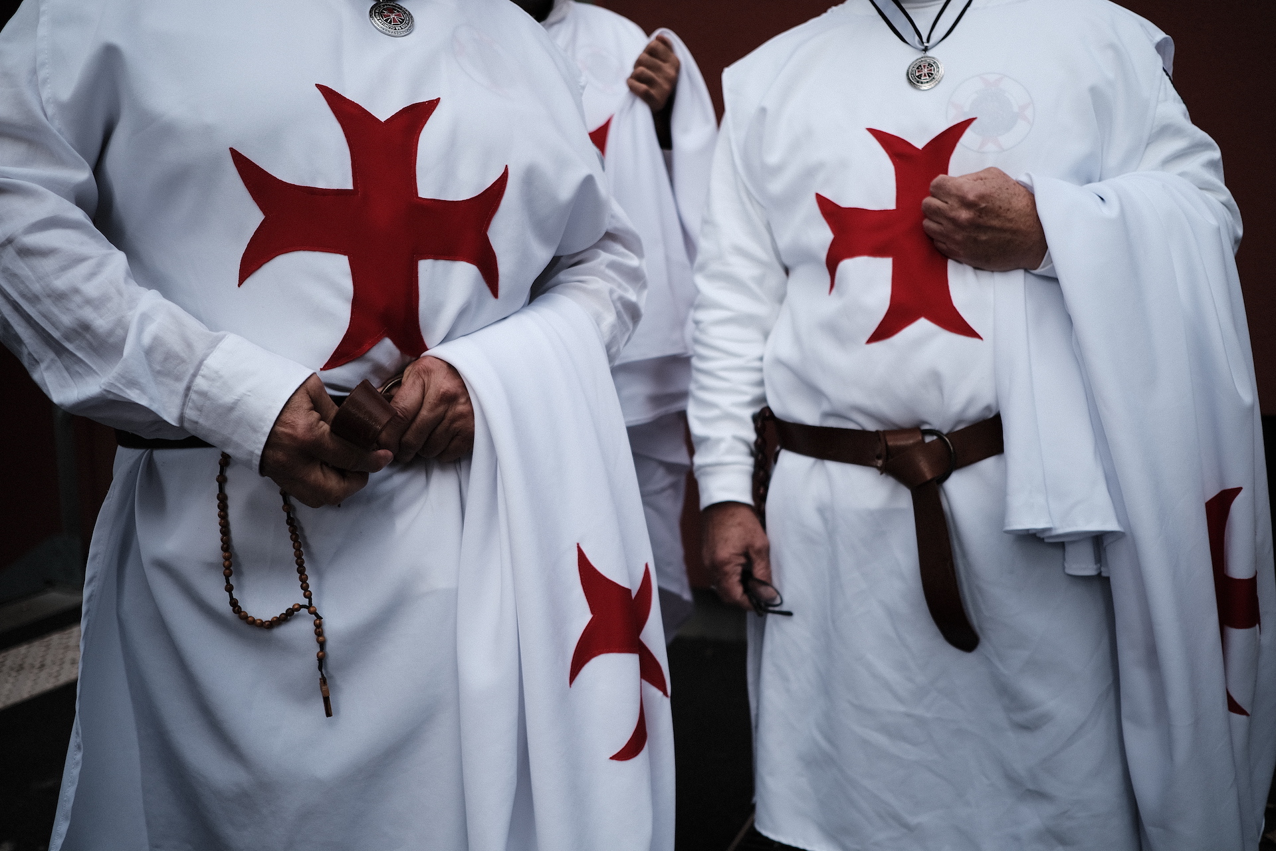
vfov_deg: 37.9
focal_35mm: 35
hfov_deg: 54.4
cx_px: 638
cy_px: 426
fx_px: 1240
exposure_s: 1/1400
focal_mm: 23
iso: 160
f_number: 2
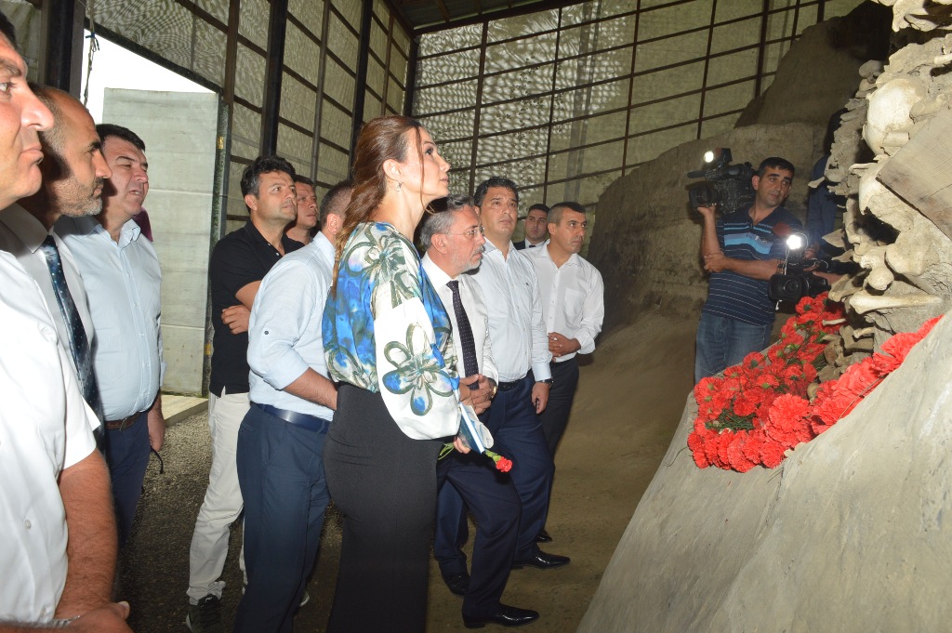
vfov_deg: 47.9
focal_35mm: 27
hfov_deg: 67.4
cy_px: 316
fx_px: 713
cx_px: 476
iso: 400
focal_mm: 18
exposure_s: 1/200
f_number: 8
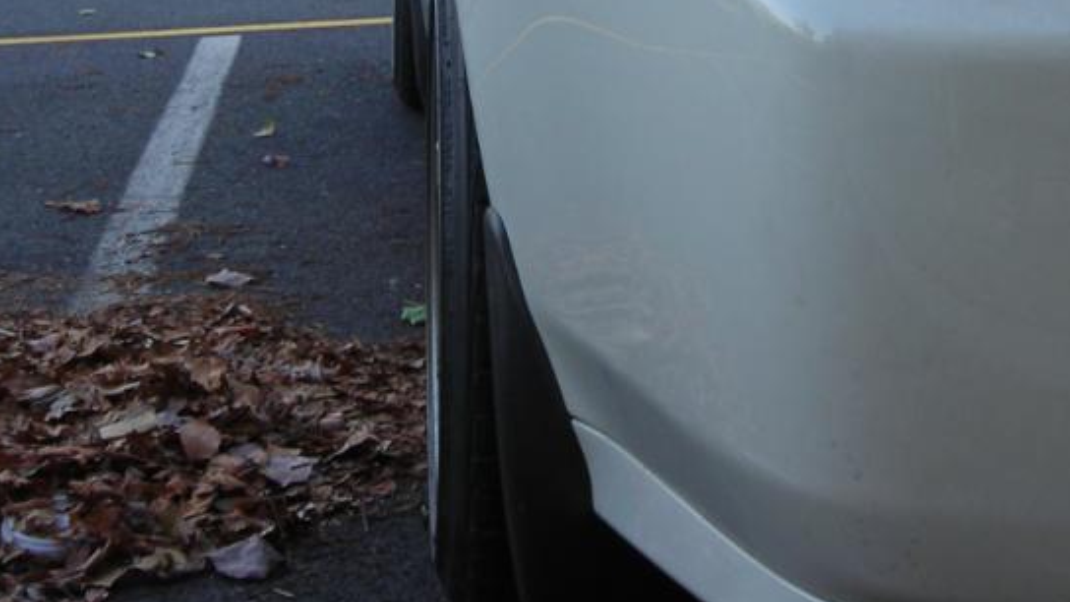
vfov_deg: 15.0
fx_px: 2213
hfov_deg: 27.2
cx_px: 486
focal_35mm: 78
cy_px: -114
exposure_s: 1/22.3
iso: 50
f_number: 3.2
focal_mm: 6.3
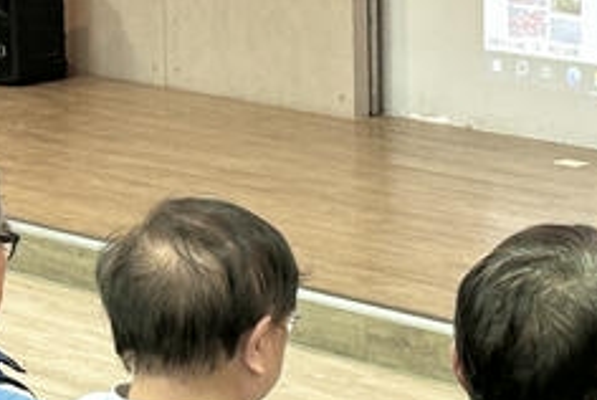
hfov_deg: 12.0
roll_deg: +0.1
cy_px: 122
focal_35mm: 169
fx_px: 2806
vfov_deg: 8.1
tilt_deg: -9.7
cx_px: 615
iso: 125
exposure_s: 1/60
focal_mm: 6.86
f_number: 1.78
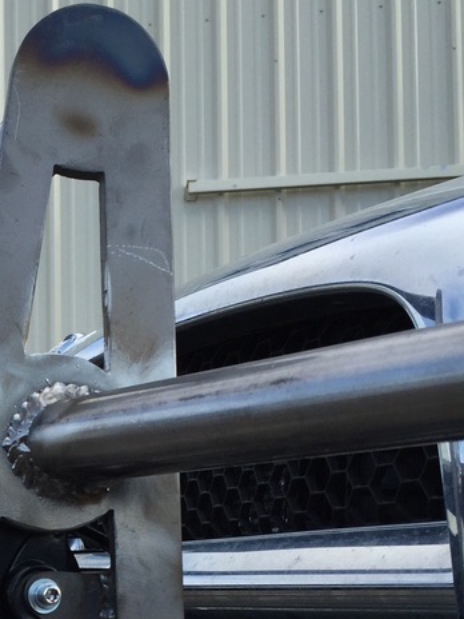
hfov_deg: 21.9
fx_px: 1144
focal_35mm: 64
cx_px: -21
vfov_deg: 29.2
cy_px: 540
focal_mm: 4.15
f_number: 2.2
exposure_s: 1/1014
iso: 32
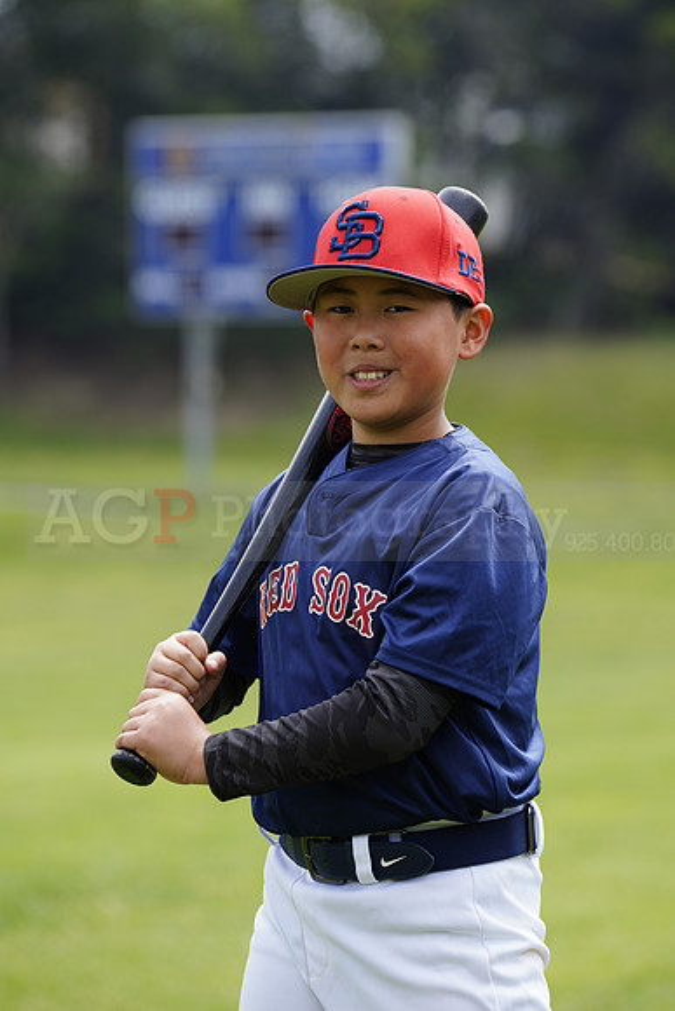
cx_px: 338
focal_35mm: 200
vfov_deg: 10.3
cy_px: 506
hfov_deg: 6.9
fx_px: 5621
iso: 100
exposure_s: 1/250
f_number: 5.6
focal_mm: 200
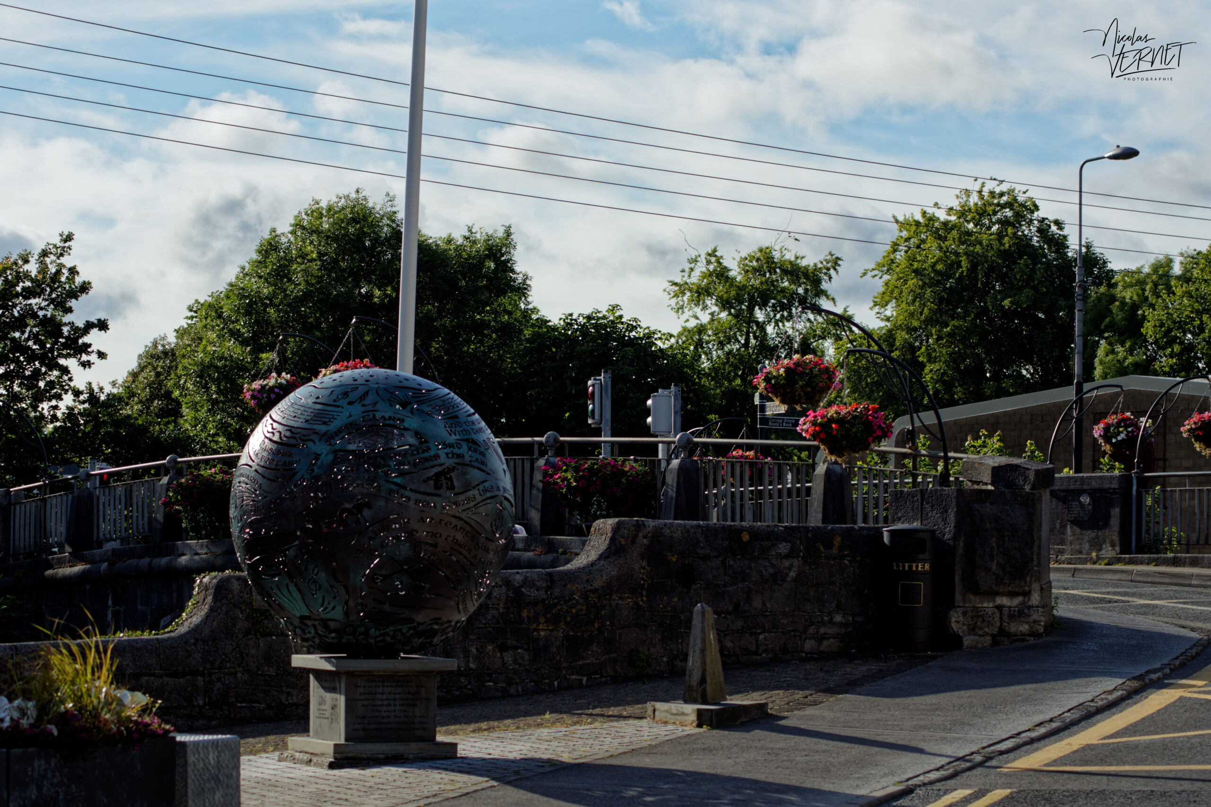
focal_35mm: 105
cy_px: 404
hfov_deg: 19.5
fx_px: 3532
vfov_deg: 13.0
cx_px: 606
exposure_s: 1/1000
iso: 400
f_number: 8
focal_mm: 70
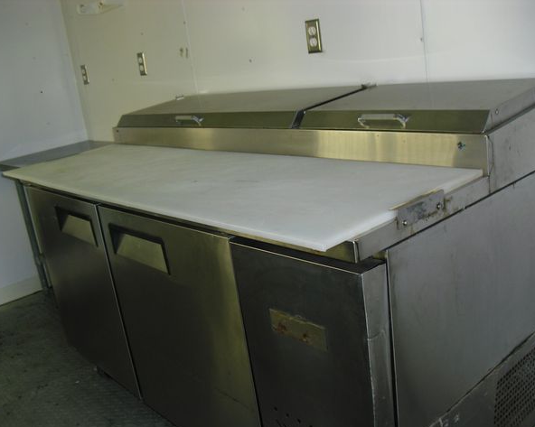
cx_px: 277
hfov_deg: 47.9
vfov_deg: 39.1
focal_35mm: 38
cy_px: 216
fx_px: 601
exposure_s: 1/60
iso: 100
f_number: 3.1
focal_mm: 6.3
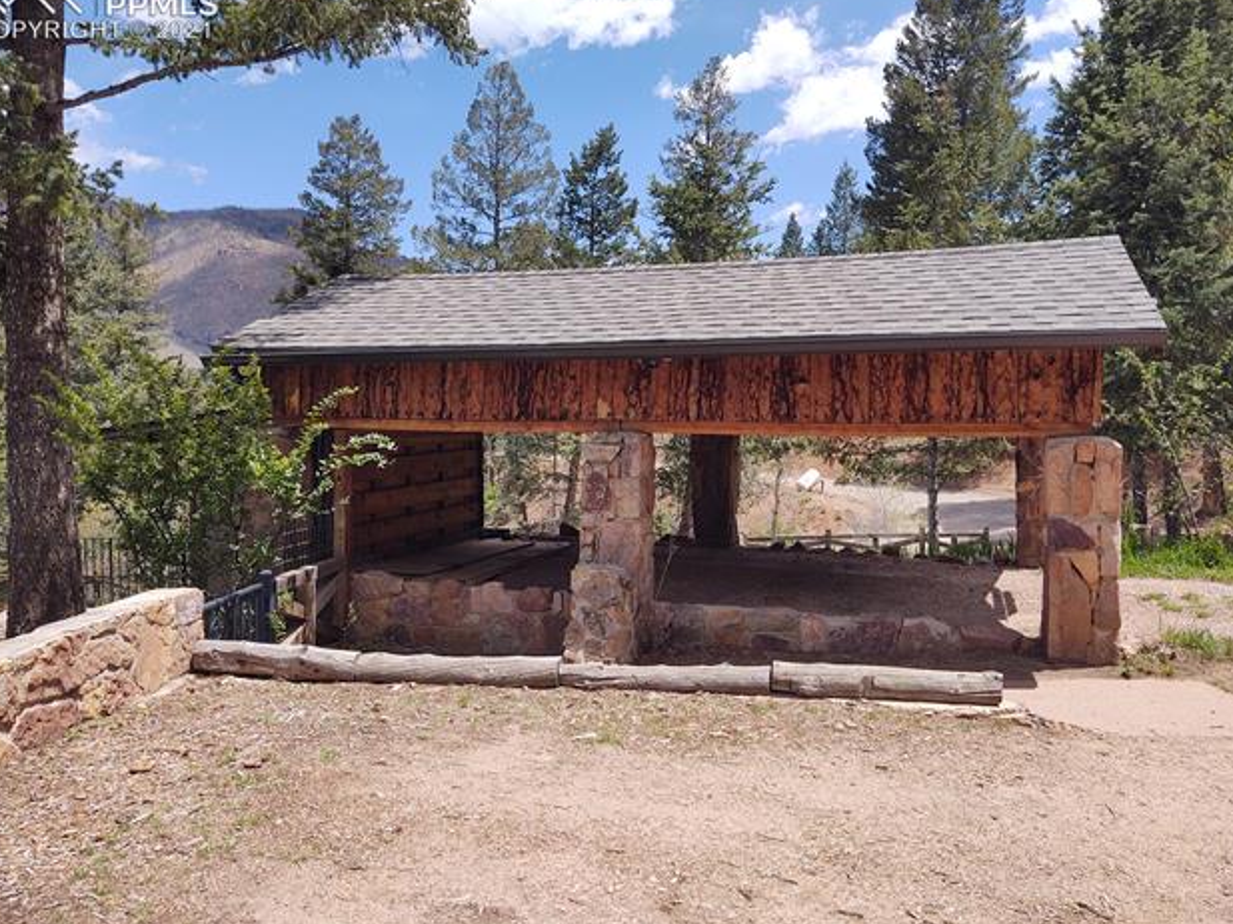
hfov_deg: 63.5
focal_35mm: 28
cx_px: 608
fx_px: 997
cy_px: 449
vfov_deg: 49.7
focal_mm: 4.75
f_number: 1.7
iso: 100
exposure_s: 1/3679
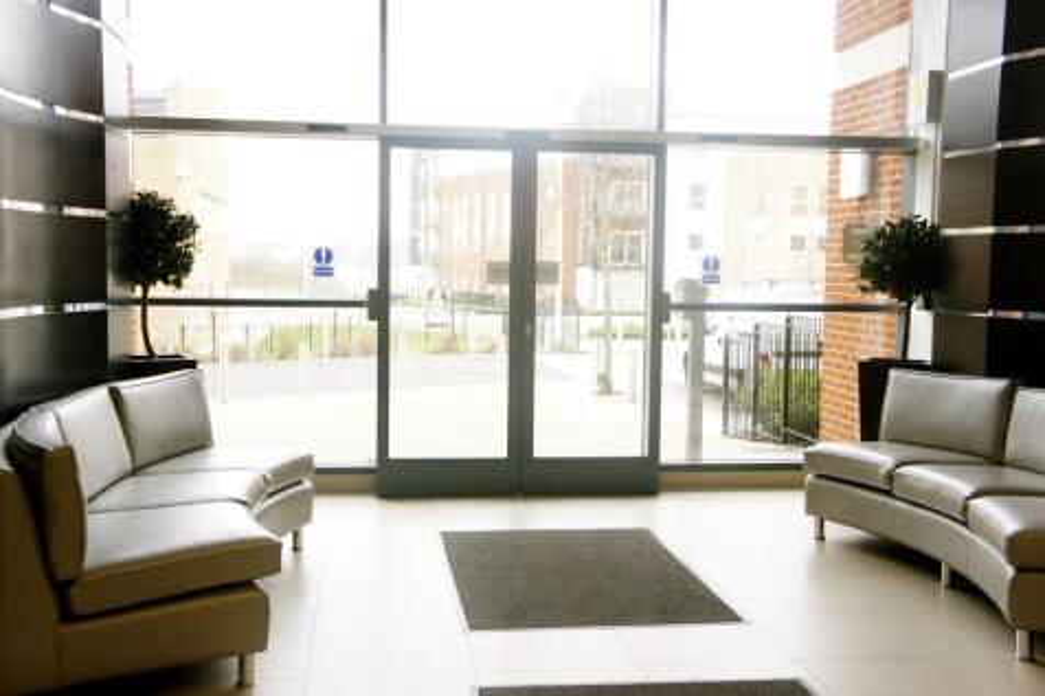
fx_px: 1175
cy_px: 348
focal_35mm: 40
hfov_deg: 47.9
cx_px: 522
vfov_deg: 33.0
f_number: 4
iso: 640
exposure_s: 1/50
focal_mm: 27
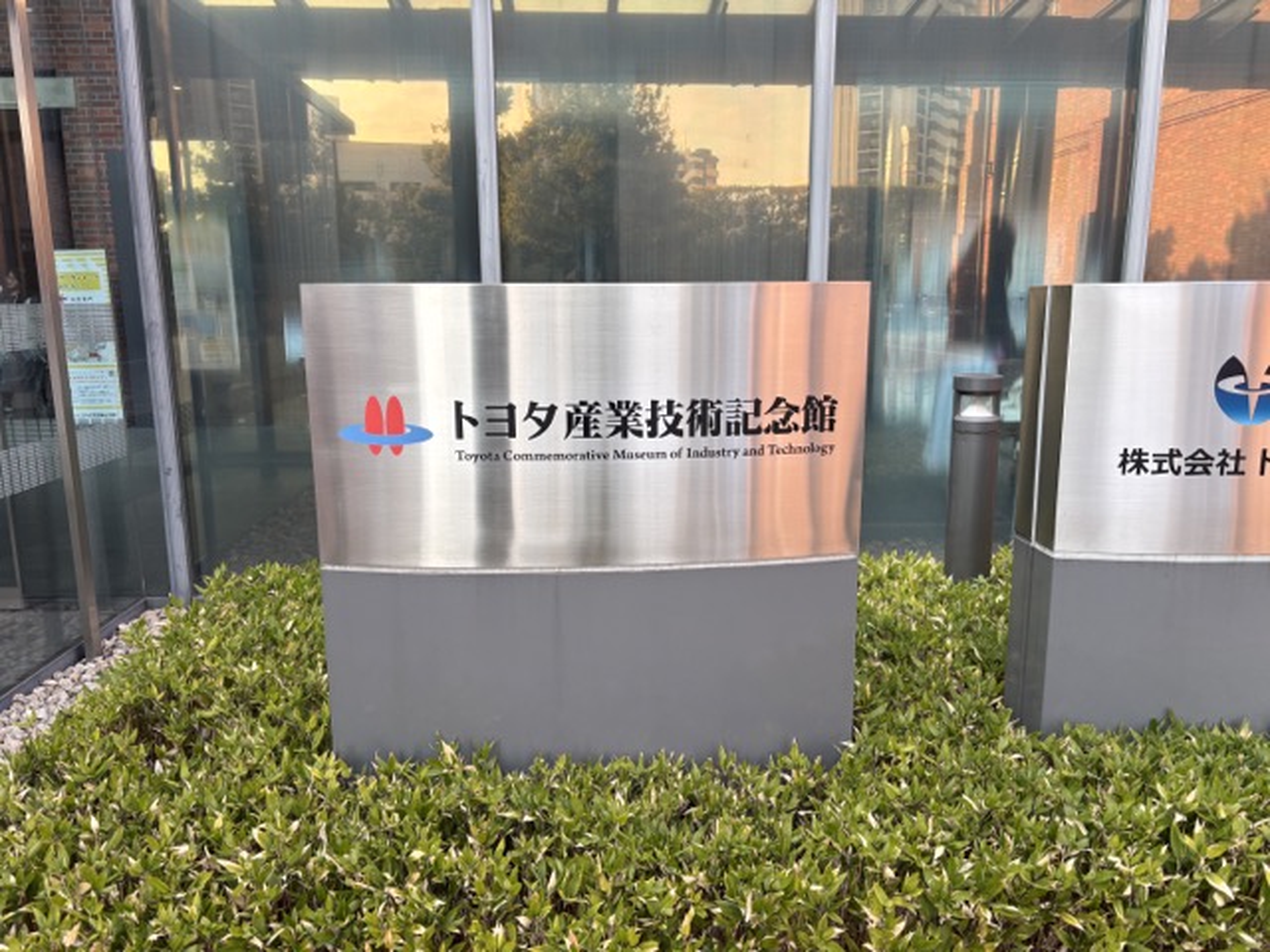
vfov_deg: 53.1
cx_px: 635
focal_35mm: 26
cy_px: 476
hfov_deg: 67.3
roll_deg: +0.4
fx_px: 954
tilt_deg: -11.3
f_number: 1.6
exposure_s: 1/190
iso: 50
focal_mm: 5.96
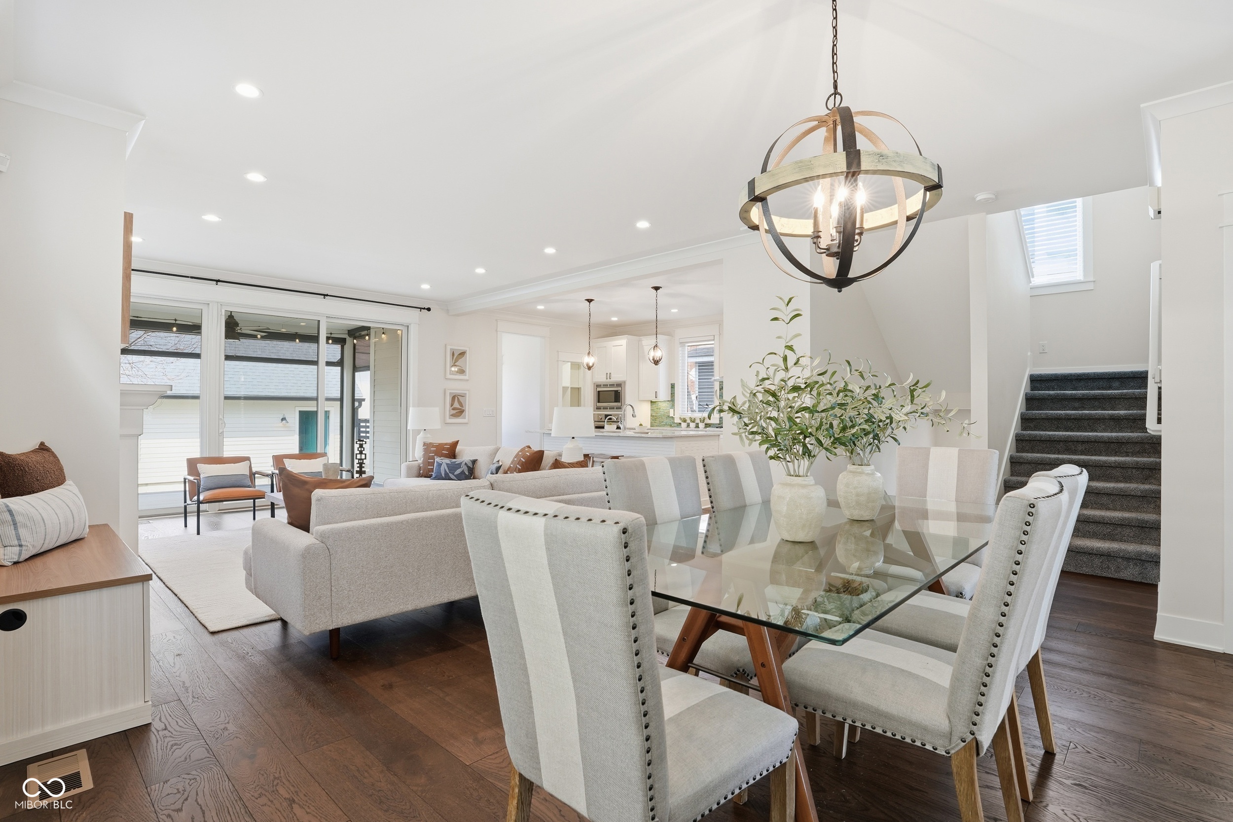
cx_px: 616
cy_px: 411
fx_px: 582
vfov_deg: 70.4
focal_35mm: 17
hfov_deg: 93.3
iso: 250
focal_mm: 17
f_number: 9
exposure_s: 1/50
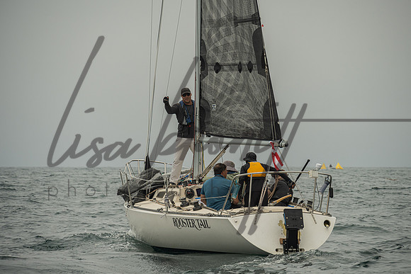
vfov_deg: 6.2
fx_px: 2545
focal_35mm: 223
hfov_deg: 9.2
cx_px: 215
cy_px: 146
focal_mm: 200
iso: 400
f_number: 6.3
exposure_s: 1/2000
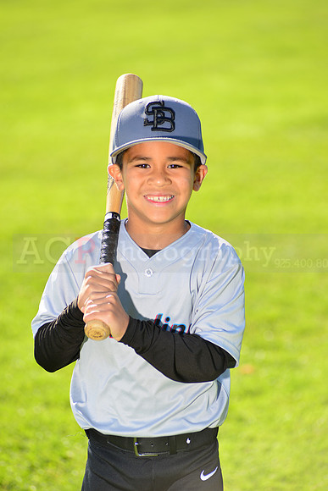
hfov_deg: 8.1
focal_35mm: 170
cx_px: 164
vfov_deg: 12.1
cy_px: 246
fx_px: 2322
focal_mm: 170
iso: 100
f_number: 5
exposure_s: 1/250
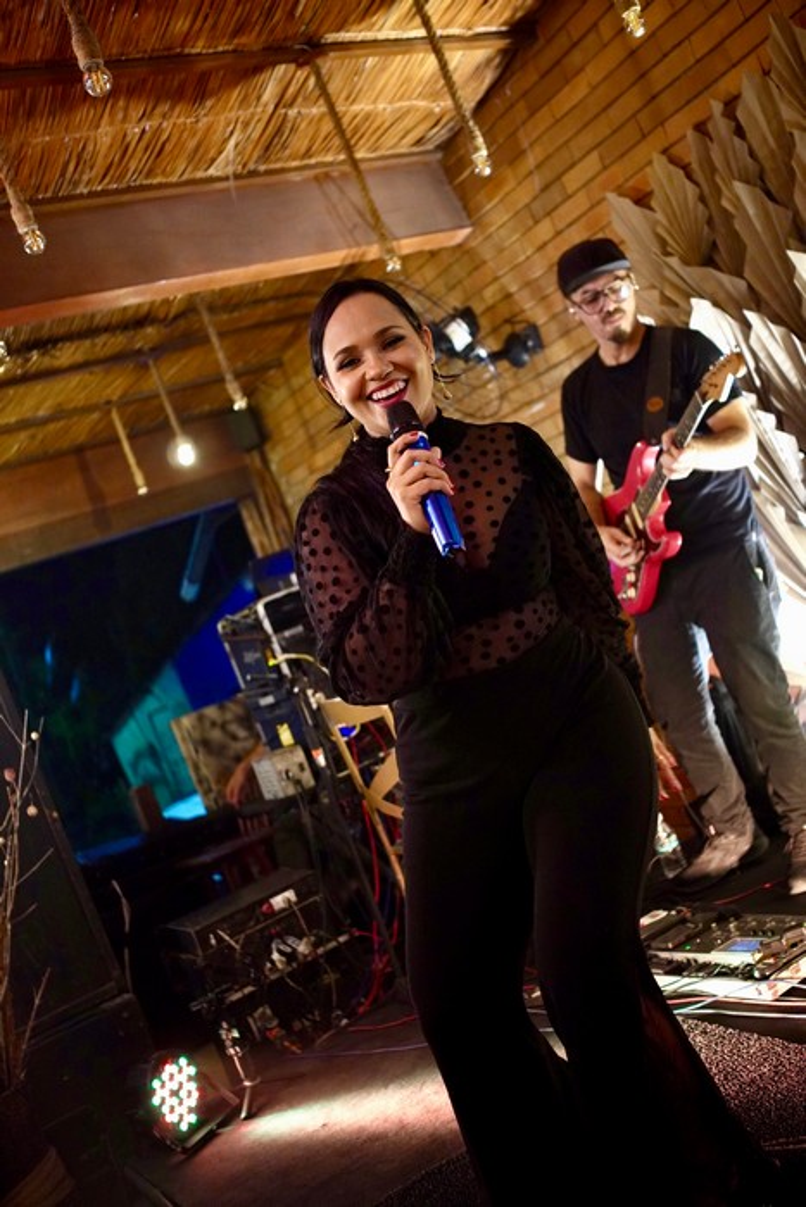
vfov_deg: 51.3
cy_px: 604
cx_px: 403
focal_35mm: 38
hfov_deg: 35.5
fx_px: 1259
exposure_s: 1/100
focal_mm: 25
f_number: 1.7
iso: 1250
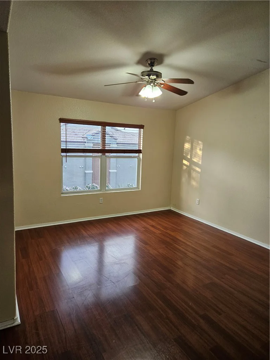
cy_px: 180
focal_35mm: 23
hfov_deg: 58.9
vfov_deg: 73.9
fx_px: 239
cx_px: 135
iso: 125
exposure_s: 1/120
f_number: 1.8
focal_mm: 5.4
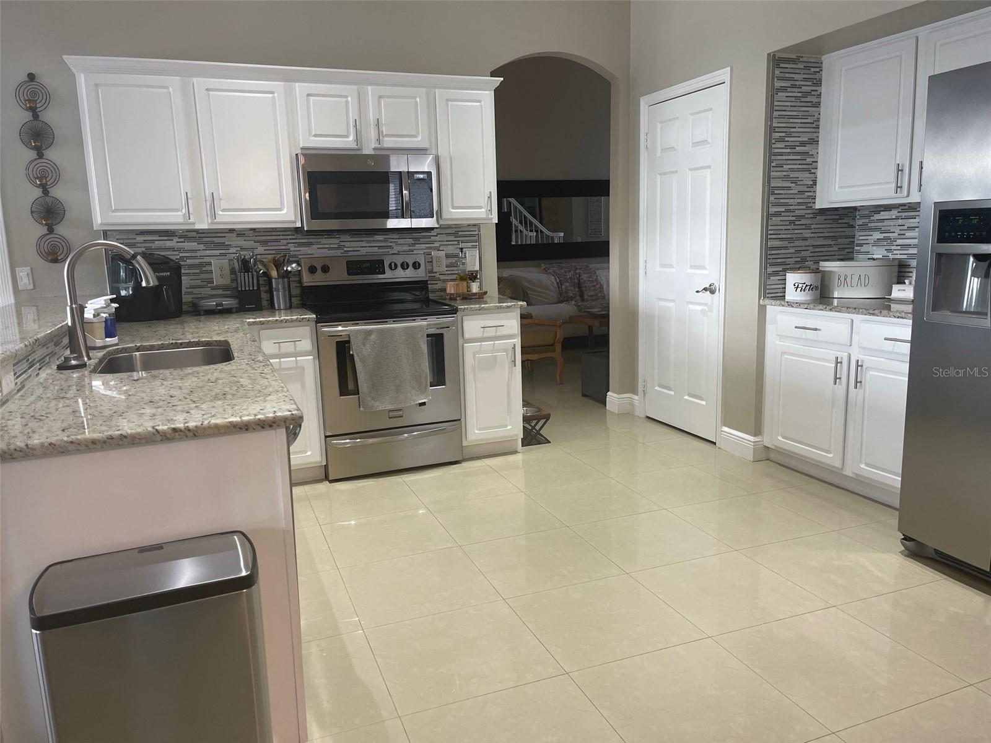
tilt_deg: -10.8
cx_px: 496
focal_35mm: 26
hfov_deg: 67.3
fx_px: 744
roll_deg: +1.6
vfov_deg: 53.1
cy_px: 372
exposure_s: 1/120
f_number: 1.6
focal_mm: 5.1
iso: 125
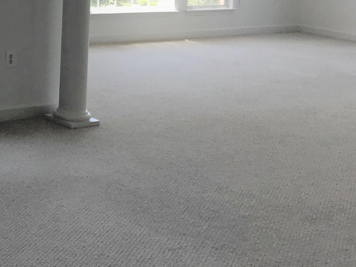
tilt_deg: -1.1
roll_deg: -2.3
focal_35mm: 76
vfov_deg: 18.2
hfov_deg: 22.7
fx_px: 781
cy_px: -71
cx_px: -113
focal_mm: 3.99
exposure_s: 1/167
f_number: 1.8
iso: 20
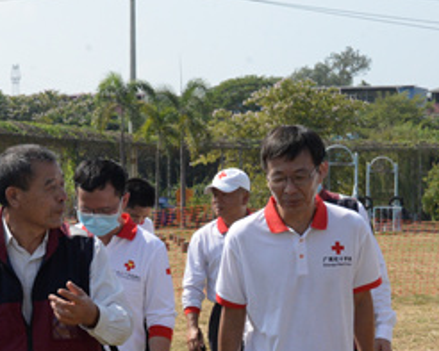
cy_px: 298
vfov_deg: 14.3
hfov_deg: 17.8
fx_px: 1391
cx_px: 330
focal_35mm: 107
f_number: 16
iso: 1600
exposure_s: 1/1000
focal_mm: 35
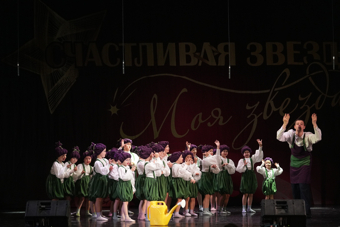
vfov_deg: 14.4
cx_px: 170
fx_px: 897
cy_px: 114
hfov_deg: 21.5
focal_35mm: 95
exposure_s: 1/320
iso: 4000
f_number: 2.8
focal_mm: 95
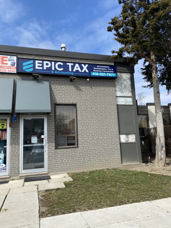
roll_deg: +2.6
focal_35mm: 26
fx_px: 171
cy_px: 114
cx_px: 86
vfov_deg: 67.3
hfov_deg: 53.1
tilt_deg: +8.8
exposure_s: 1/2513
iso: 32
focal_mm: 4.25
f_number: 1.8
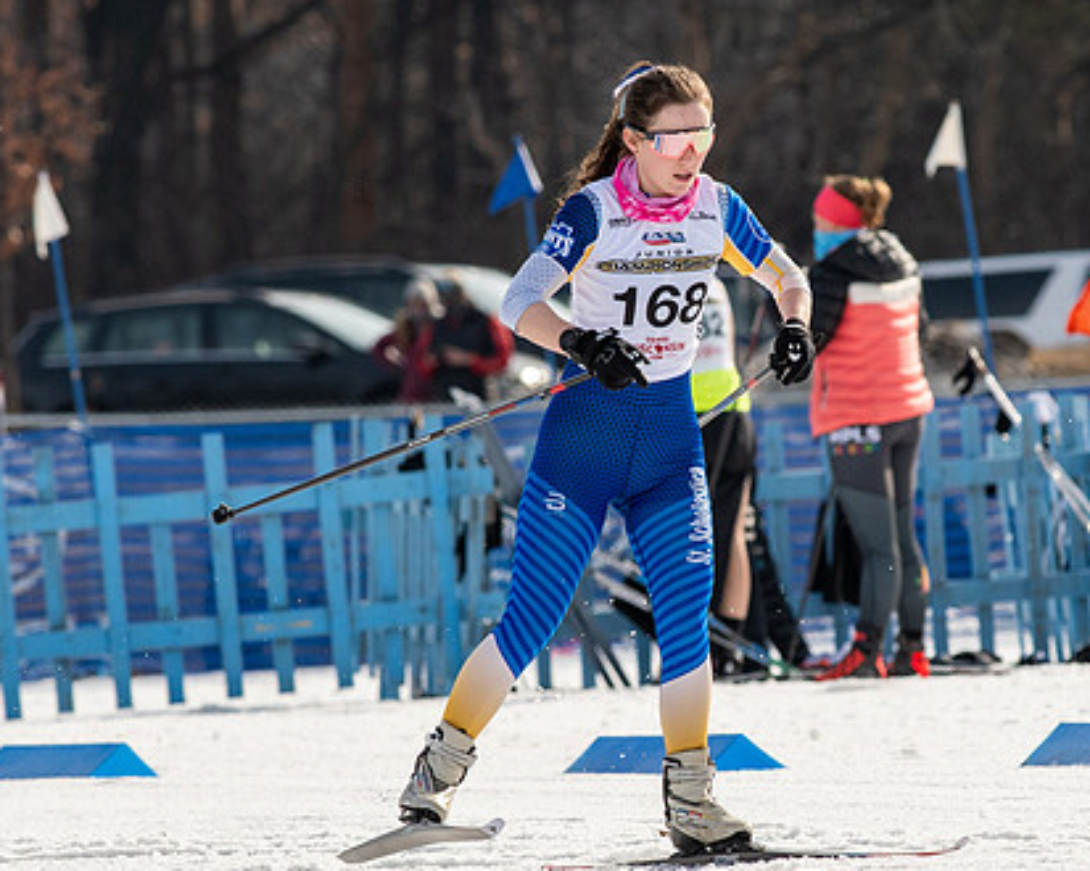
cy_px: 532
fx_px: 22829
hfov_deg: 2.7
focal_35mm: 708
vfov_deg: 2.2
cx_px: 750
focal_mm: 300
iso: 400
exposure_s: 1/2000
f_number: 8
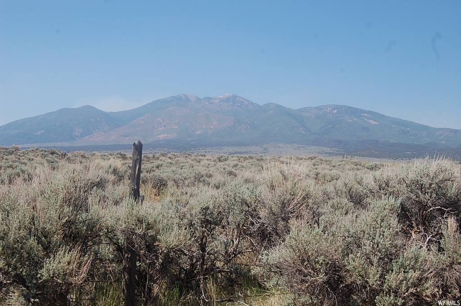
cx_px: 230
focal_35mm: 51
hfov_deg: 38.9
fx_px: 653
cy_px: 153
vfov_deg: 26.4
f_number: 9
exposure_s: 1/320
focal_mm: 34
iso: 200
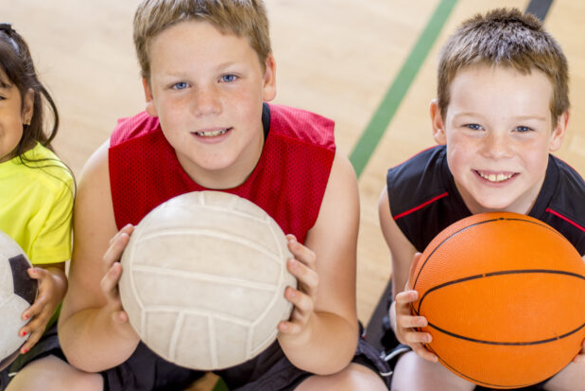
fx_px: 1008
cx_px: 235
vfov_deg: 21.9
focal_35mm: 62
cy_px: 174
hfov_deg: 32.3
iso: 320
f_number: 2
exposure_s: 1/160
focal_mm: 50
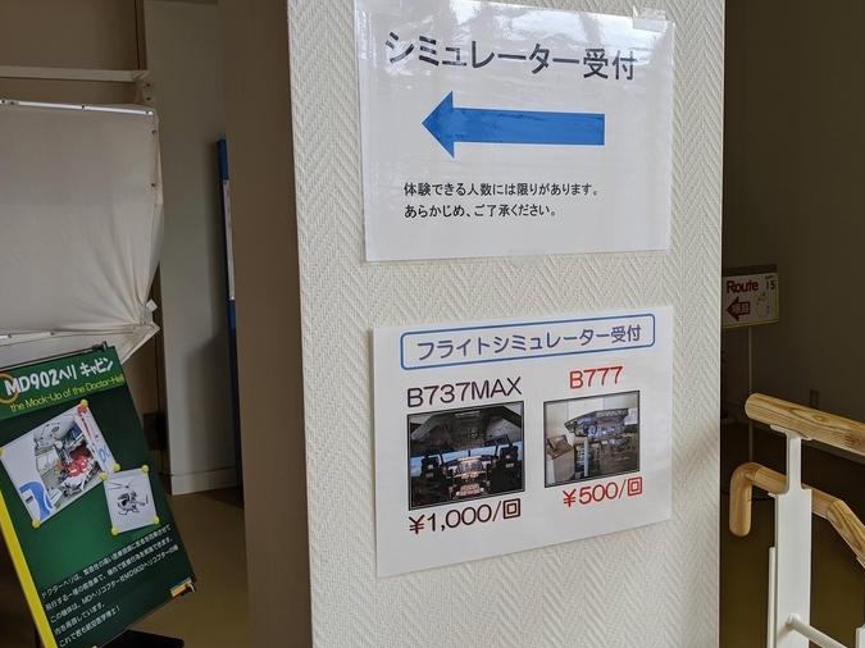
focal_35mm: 32
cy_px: 291
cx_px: 502
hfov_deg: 56.5
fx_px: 799
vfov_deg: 44.1
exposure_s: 1/255
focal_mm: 4.44
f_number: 1.8
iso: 49
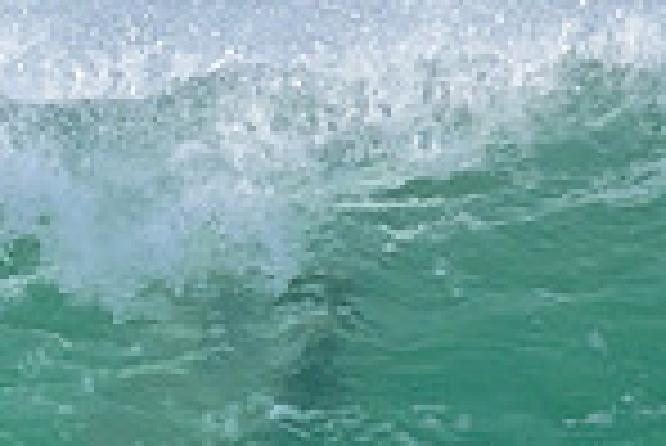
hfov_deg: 0.5
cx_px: -548
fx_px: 79830
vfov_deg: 0.3
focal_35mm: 4311
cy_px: 426
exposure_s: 1/1600
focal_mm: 800
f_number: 11
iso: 1600
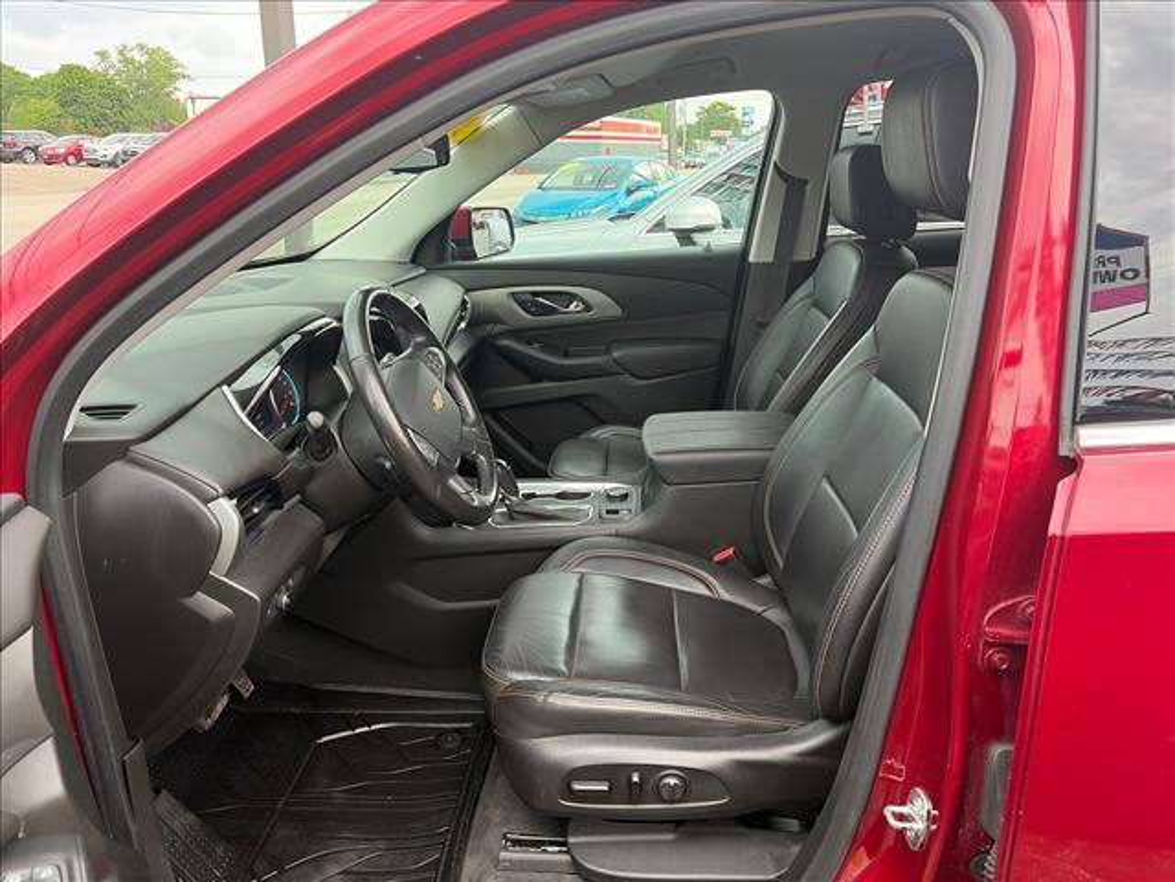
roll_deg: +0.1
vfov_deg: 53.1
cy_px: 441
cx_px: 588
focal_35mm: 26
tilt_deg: -18.4
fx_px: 883
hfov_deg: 67.3
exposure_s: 1/185
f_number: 1.6
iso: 64
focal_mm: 5.96
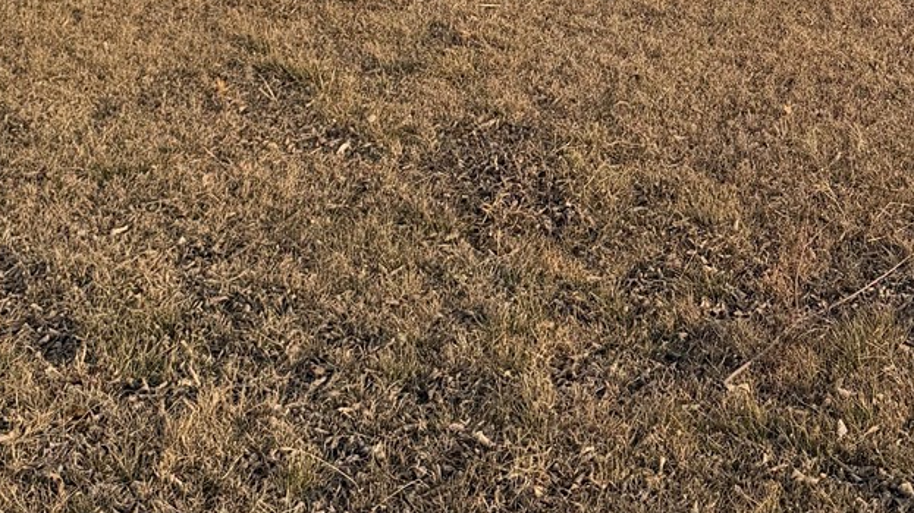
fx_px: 2084
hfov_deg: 24.1
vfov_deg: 13.0
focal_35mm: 86
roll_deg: +2.4
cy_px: -342
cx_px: 803
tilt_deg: -4.3
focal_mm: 6.76
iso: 80
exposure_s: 1/2703
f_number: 1.78
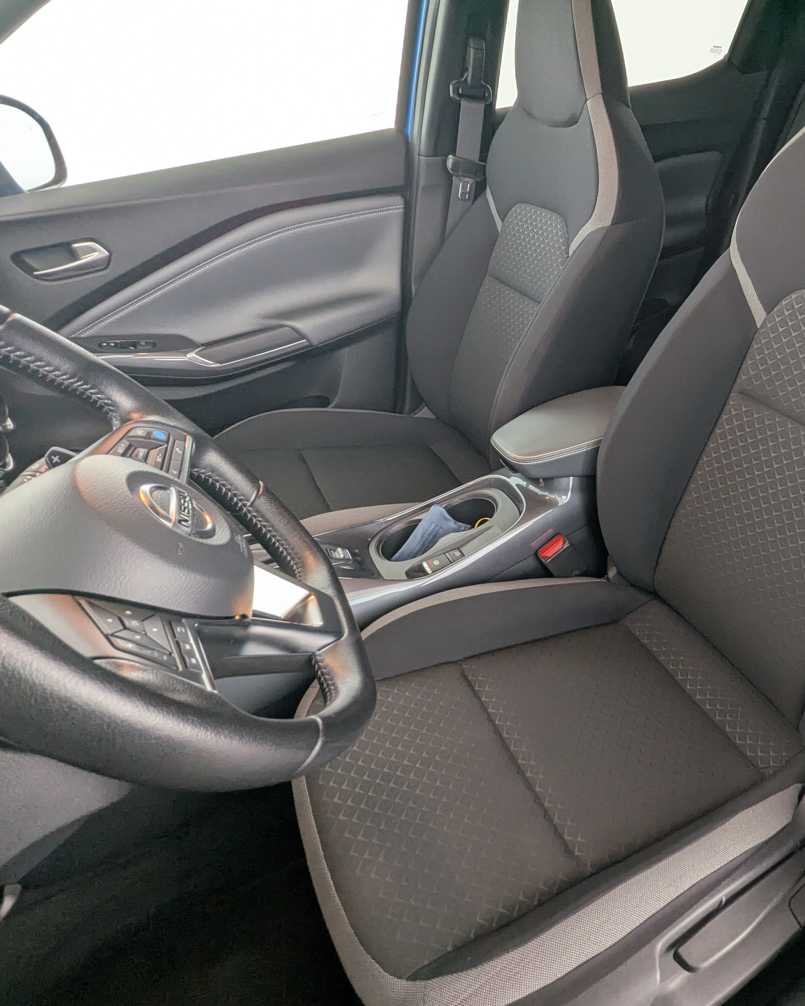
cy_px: 505
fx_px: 625
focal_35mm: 21
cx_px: 630
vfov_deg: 77.6
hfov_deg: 60.8
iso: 76
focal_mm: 2.35
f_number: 2.2
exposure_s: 1/41.5
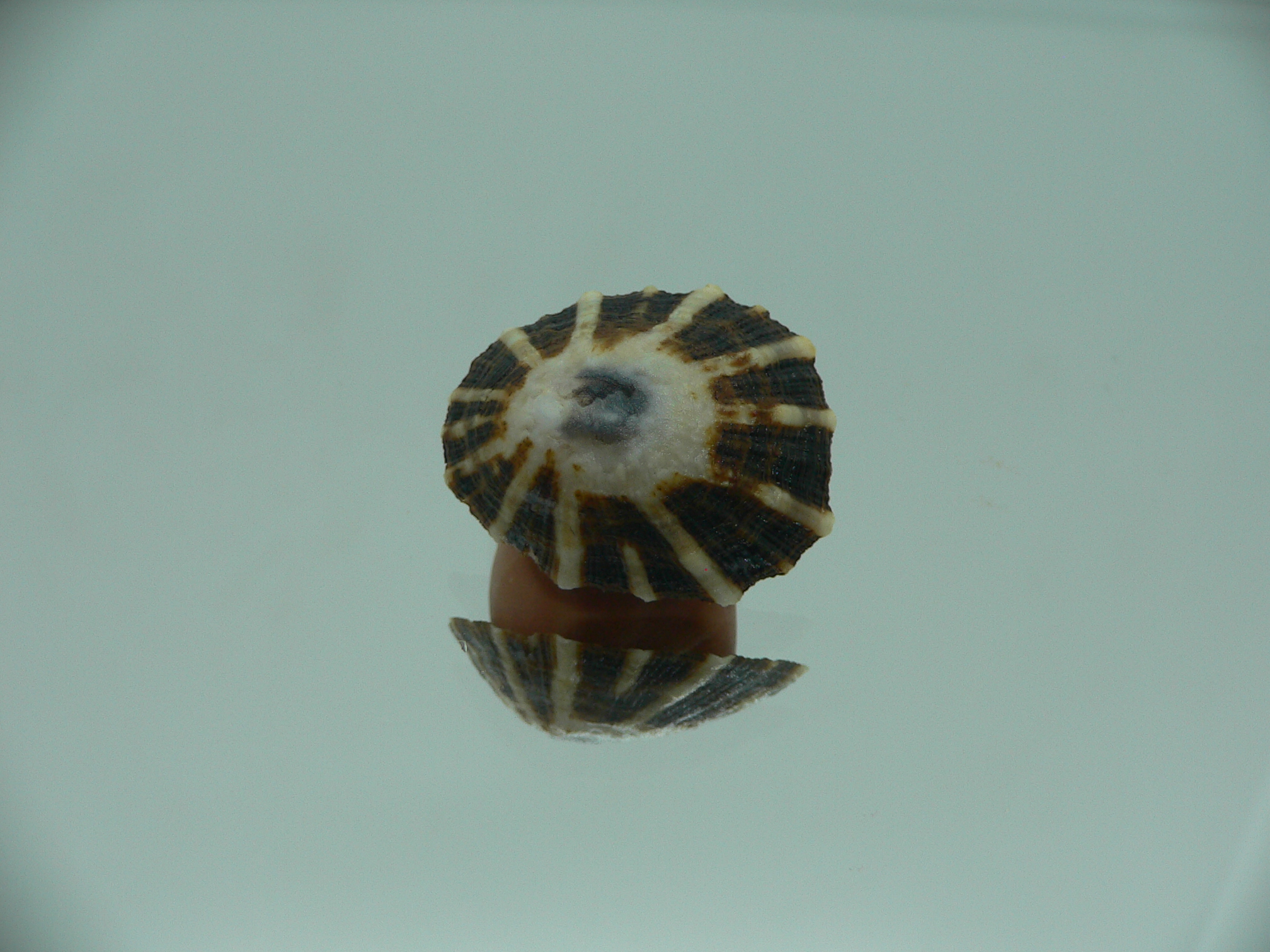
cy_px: 476
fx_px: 1284
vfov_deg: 40.7
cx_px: 635
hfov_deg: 52.6
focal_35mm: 35
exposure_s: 1/60
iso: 80
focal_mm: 4.6
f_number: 2.8
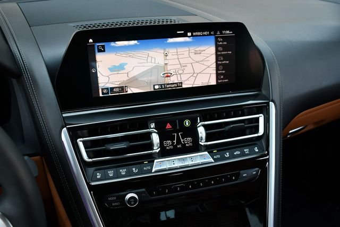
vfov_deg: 36.9
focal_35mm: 36
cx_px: 170
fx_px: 340
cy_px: 114
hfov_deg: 53.1
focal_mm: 18
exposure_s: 1/250
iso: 560
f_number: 3.5
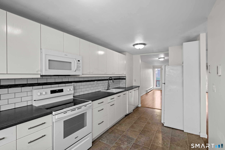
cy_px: 75
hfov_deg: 95.0
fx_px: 103
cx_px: 112
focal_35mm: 16
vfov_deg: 72.1
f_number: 9
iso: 320
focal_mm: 16.5
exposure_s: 1/5
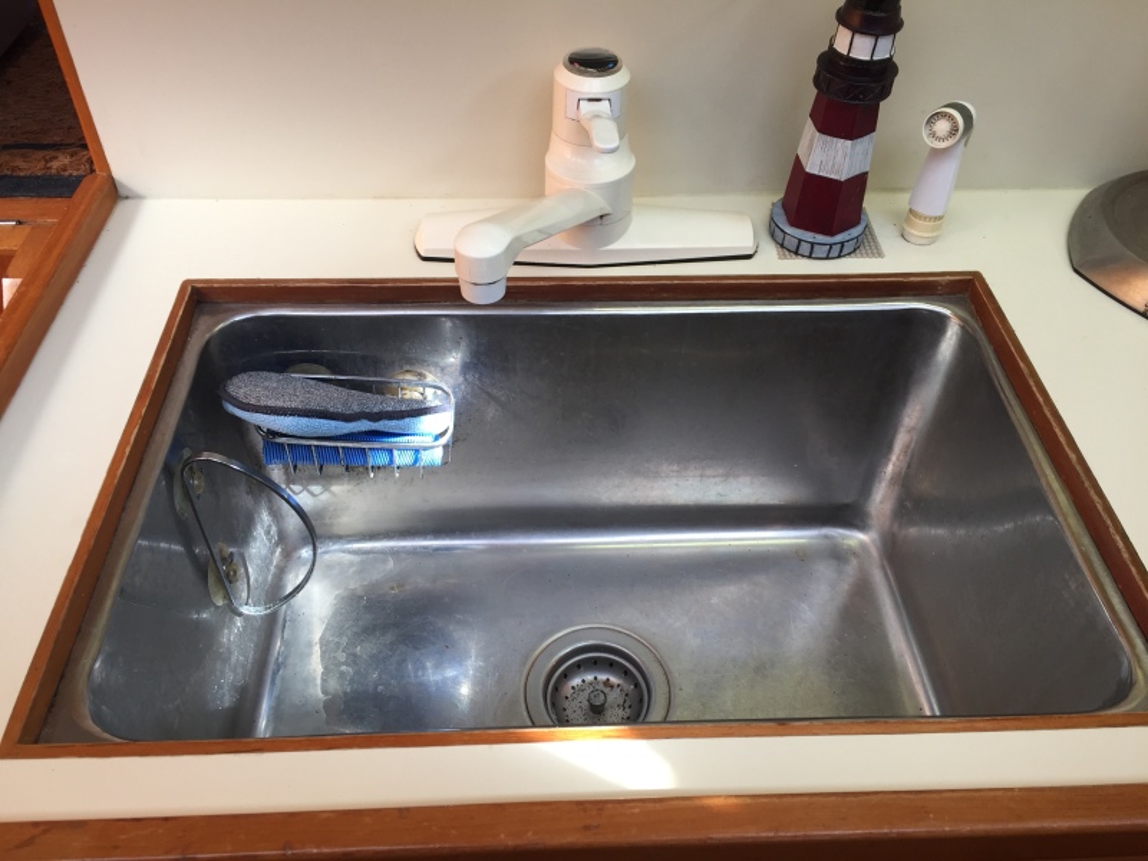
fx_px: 962
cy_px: 430
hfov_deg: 61.7
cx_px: 574
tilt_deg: -45.8
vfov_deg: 48.2
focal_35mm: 29
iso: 50
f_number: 2.2
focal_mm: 4.15
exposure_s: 1/120
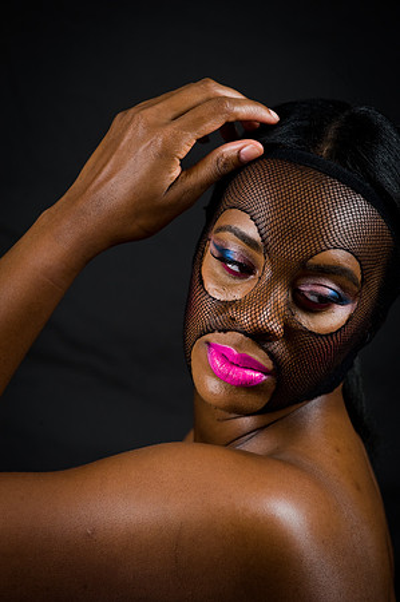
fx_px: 3341
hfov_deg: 6.9
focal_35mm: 200
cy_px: 301
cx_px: 200
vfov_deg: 10.3
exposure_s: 1/125
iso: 200
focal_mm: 200
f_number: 5.6
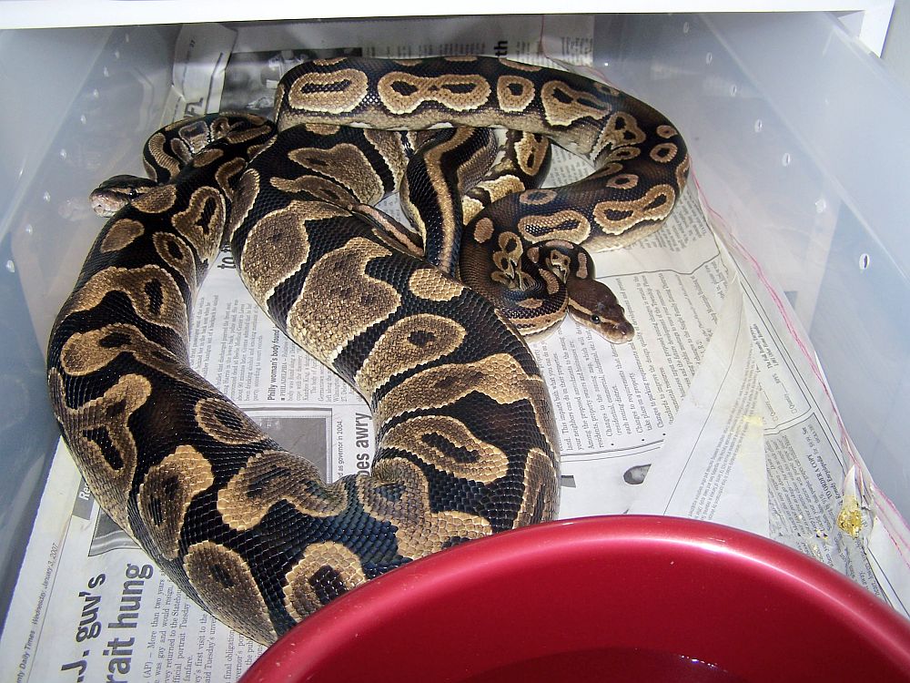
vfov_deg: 37.7
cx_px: 455
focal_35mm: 38
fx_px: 999
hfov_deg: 49.0
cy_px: 342
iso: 80
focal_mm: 6.3
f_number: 2.8
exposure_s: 1/60
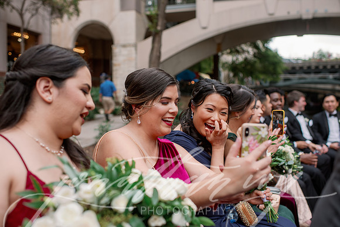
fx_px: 331
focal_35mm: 35
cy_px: 114
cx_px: 170
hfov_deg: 54.4
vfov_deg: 37.9
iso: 200
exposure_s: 1/1000
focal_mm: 35
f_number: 2.8
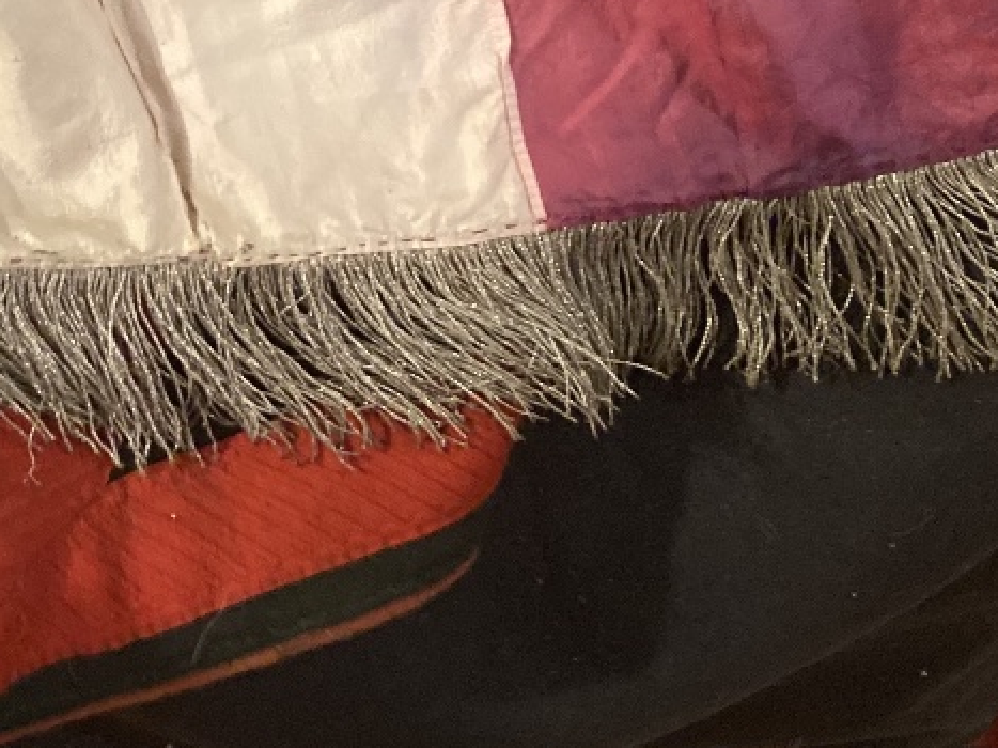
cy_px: -19
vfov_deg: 19.8
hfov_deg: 26.1
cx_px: 83
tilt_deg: -54.0
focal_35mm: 72
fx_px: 2075
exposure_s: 1/25
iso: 500
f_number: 1.8
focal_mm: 3.99
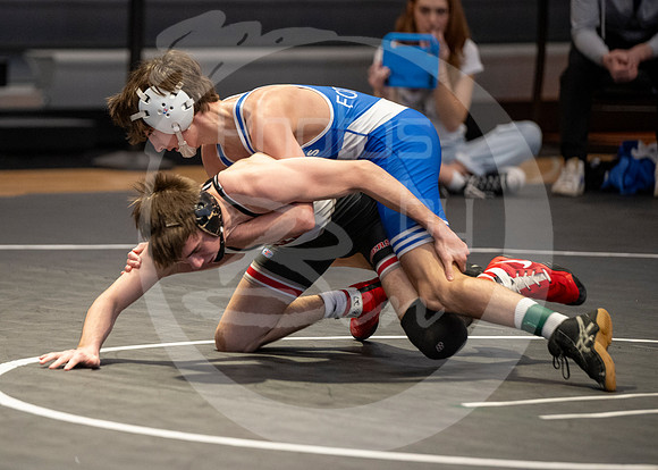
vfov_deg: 5.0
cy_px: 313
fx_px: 5423
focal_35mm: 290
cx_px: 224
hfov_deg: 6.9
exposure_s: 1/1000
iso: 3200
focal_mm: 200
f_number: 2.8
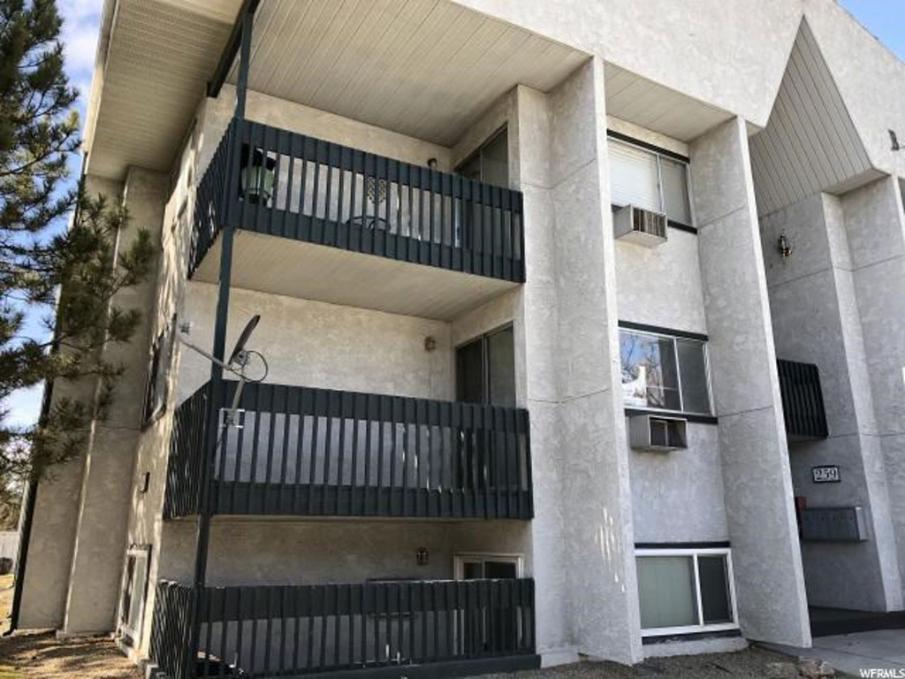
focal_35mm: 28
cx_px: 452
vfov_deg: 49.7
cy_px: 340
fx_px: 732
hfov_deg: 63.4
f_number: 1.8
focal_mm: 4
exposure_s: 1/273
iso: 20
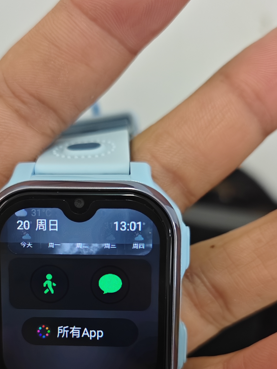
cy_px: 264
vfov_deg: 42.0
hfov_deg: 32.6
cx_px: 96
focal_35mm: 44
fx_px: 469
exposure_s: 1/343
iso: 4976
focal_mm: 6.45
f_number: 1.68
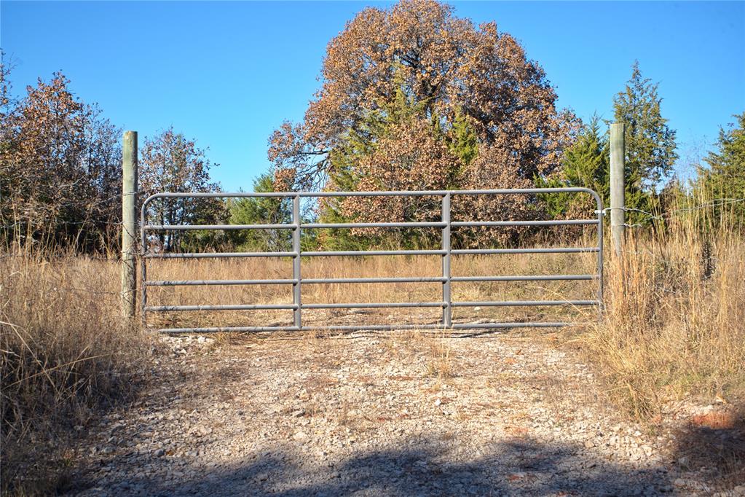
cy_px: 248
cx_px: 372
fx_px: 1242
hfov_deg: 33.4
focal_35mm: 60
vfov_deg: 22.6
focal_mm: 60
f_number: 11
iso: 100
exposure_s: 1/125
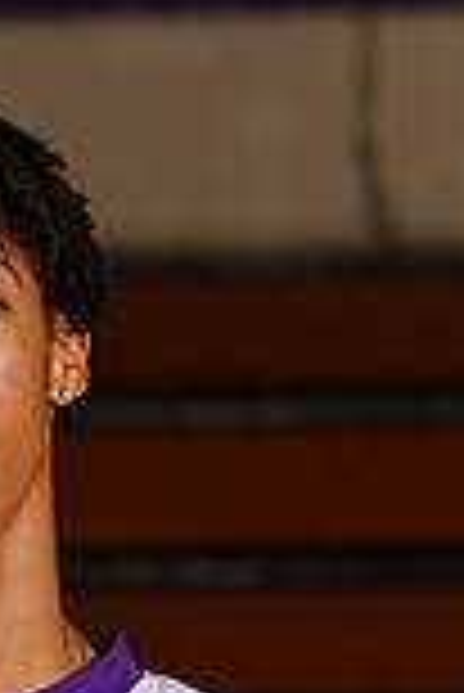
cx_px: -264
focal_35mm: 715
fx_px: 13791
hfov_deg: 1.9
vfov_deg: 2.9
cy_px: 958
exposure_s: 1/200
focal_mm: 190
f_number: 8
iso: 200
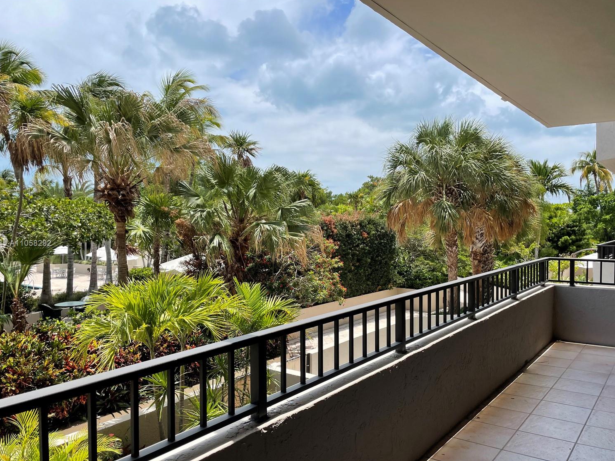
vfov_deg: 49.7
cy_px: 244
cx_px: 317
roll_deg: +1.4
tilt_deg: -1.1
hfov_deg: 63.4
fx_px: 497
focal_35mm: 28
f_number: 1.6
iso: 32
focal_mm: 4.2
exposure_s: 1/3610
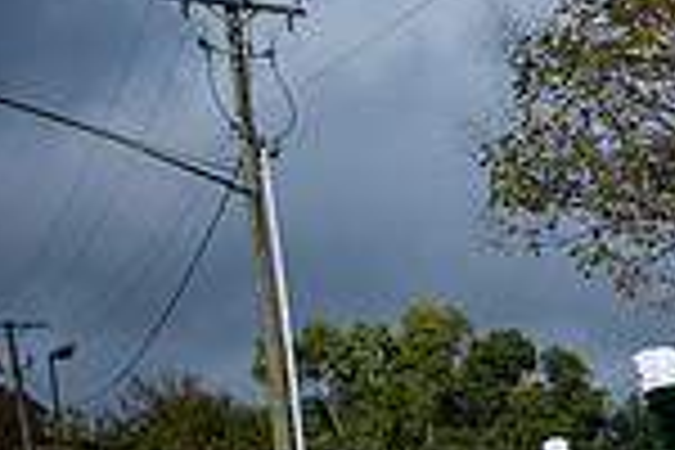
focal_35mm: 93
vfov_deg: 13.1
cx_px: 1197
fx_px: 1744
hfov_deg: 17.8
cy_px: 839
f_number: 4
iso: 125
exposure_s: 1/1600
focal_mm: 24
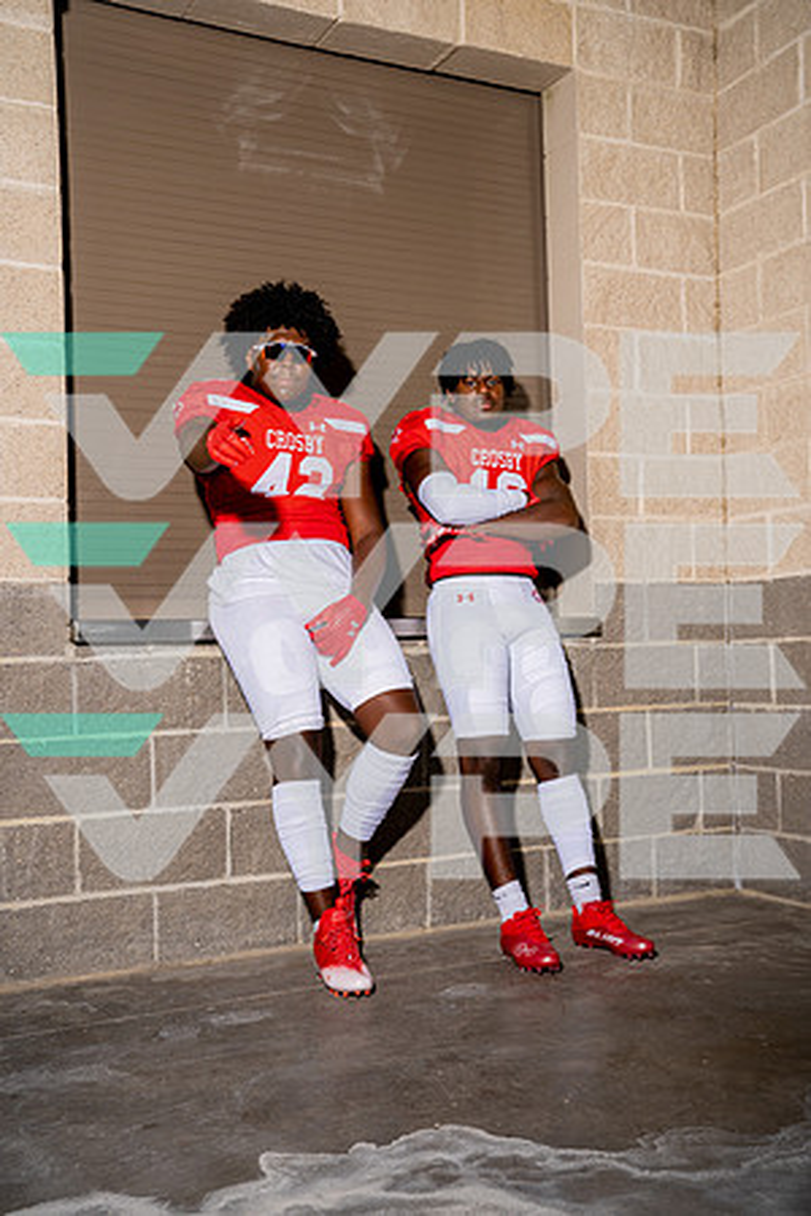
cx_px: 406
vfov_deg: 50.7
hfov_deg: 35.1
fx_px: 1284
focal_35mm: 38
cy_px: 608
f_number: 8
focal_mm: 38
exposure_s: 1/250
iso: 100
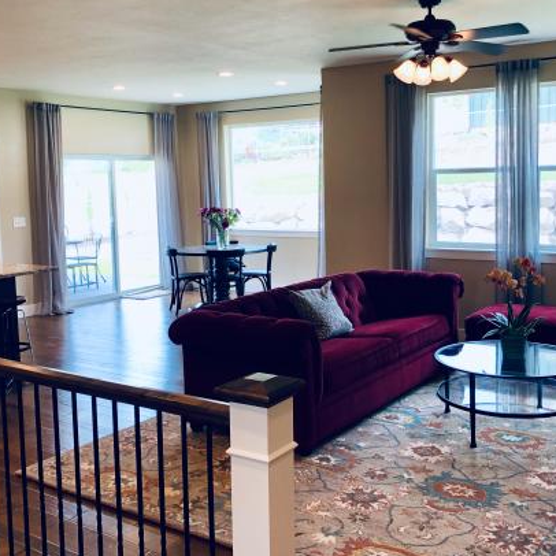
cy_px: 252
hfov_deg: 42.8
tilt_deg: -5.1
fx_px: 709
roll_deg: +0.9
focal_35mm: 39
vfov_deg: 42.8
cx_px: 311
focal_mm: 4
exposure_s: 1/120
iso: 160
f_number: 1.8
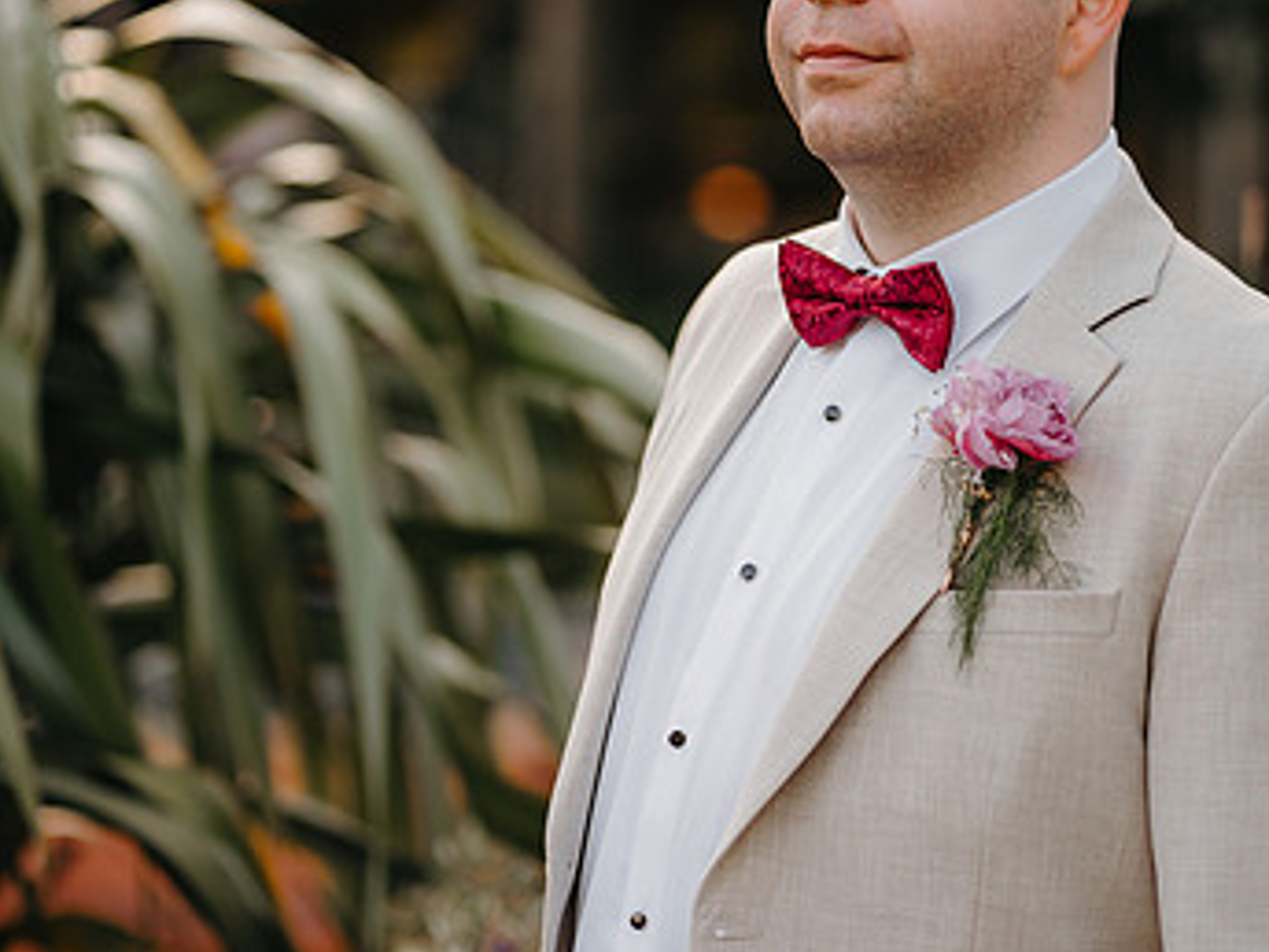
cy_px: 352
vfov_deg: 10.6
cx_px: 675
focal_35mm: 140
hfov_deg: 14.1
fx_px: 5132
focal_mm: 85
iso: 100
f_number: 2
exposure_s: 1/320
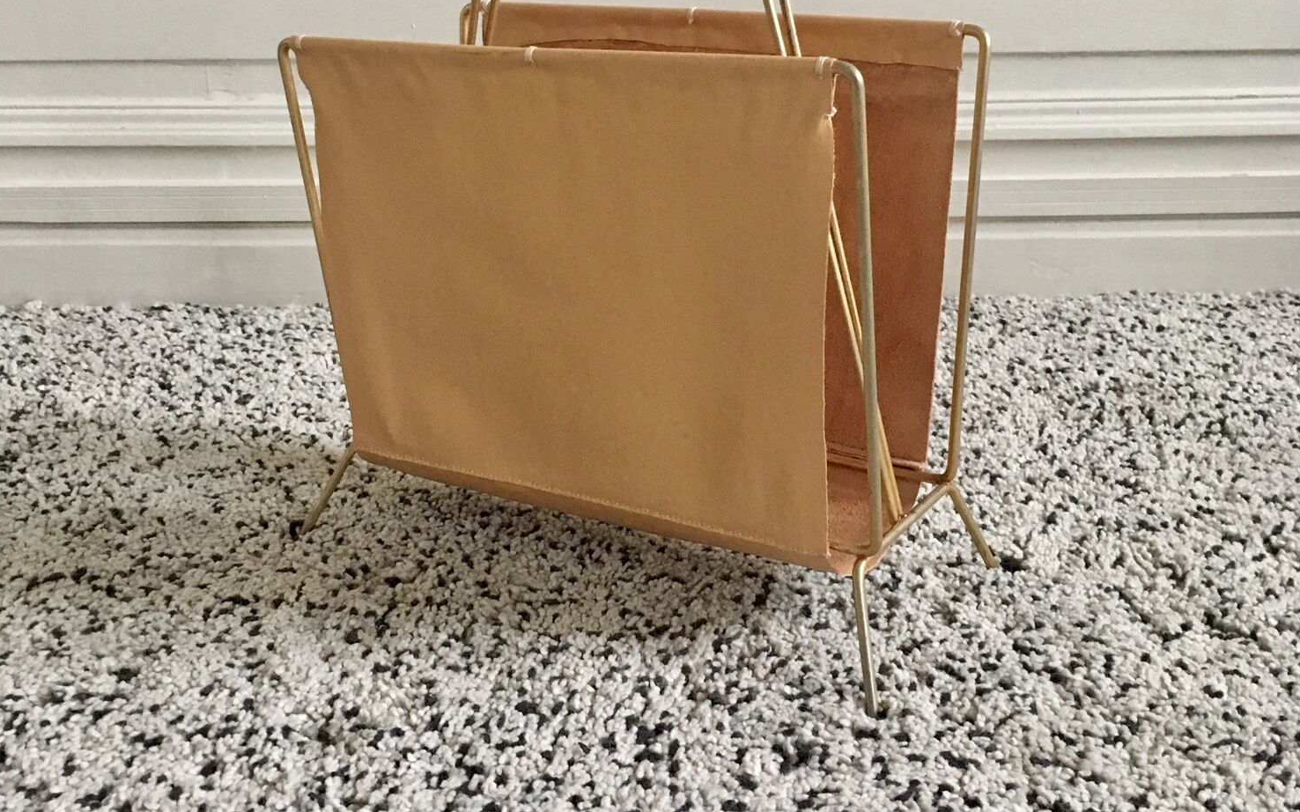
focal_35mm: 42
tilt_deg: -14.9
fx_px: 1488
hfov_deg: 47.2
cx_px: 661
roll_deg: +0.2
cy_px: 270
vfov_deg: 30.3
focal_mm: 4.15
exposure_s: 1/25
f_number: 2.2
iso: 200
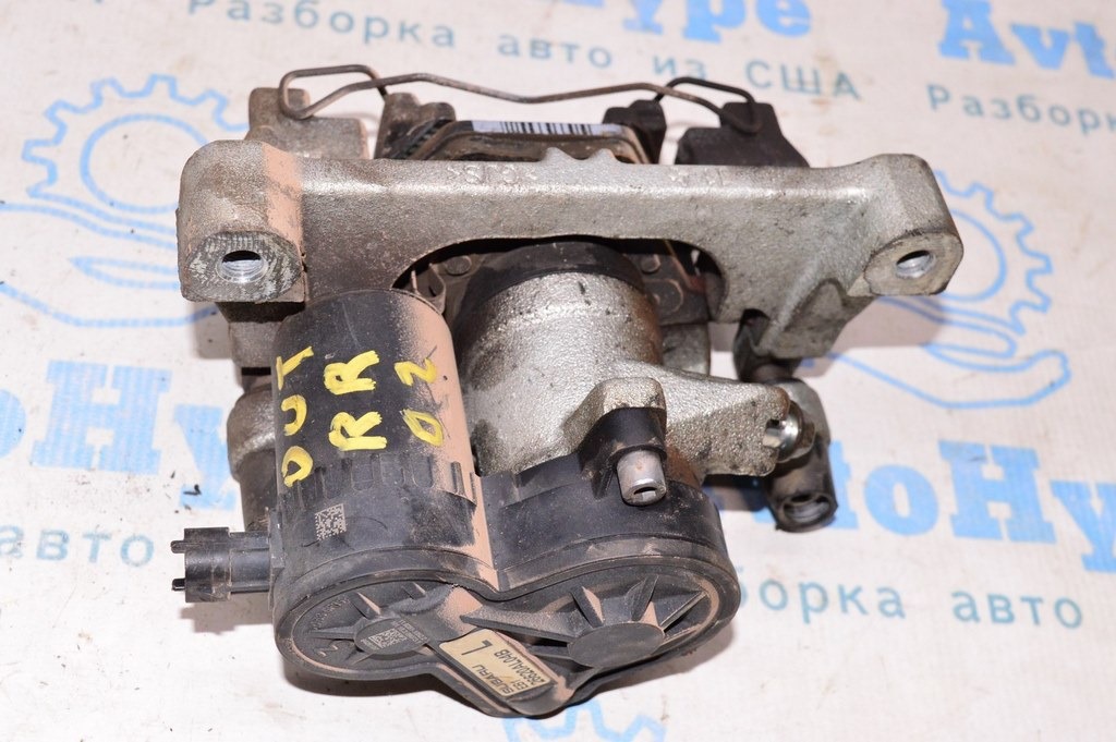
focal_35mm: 51
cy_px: 371
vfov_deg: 26.4
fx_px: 1580
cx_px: 558
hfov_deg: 38.9
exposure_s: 1/125
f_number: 8
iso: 1600
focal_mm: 34
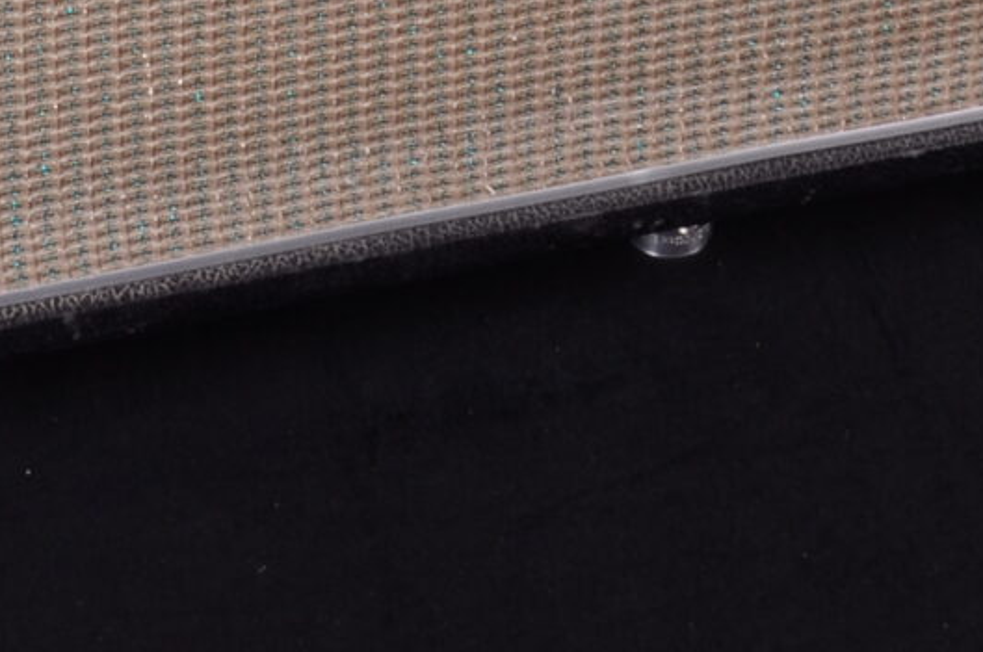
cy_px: -849
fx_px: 4156
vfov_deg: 8.3
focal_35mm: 152
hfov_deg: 13.4
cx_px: 727
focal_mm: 21
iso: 200
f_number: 13
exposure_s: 1/200
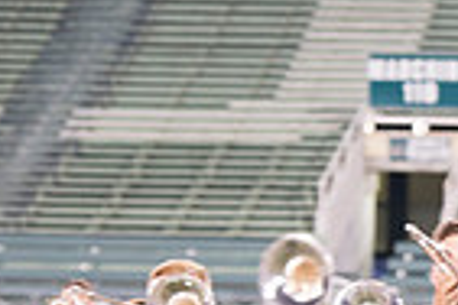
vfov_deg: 3.4
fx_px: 5127
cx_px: 708
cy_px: 453
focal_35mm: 403
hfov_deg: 5.1
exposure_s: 1/320
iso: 1000
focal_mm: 98
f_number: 2.8
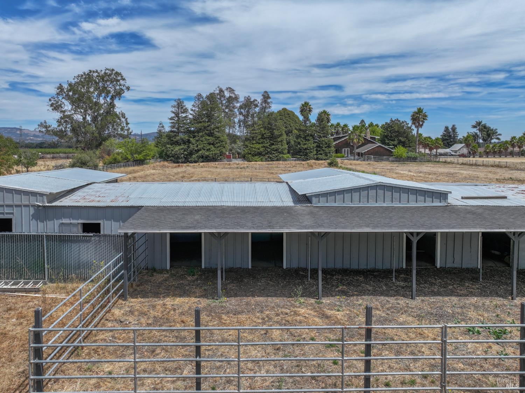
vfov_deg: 56.8
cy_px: 196
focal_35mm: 24
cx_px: 262
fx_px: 364
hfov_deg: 71.6
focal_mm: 12.29
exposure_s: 1/2500
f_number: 2.8
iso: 110
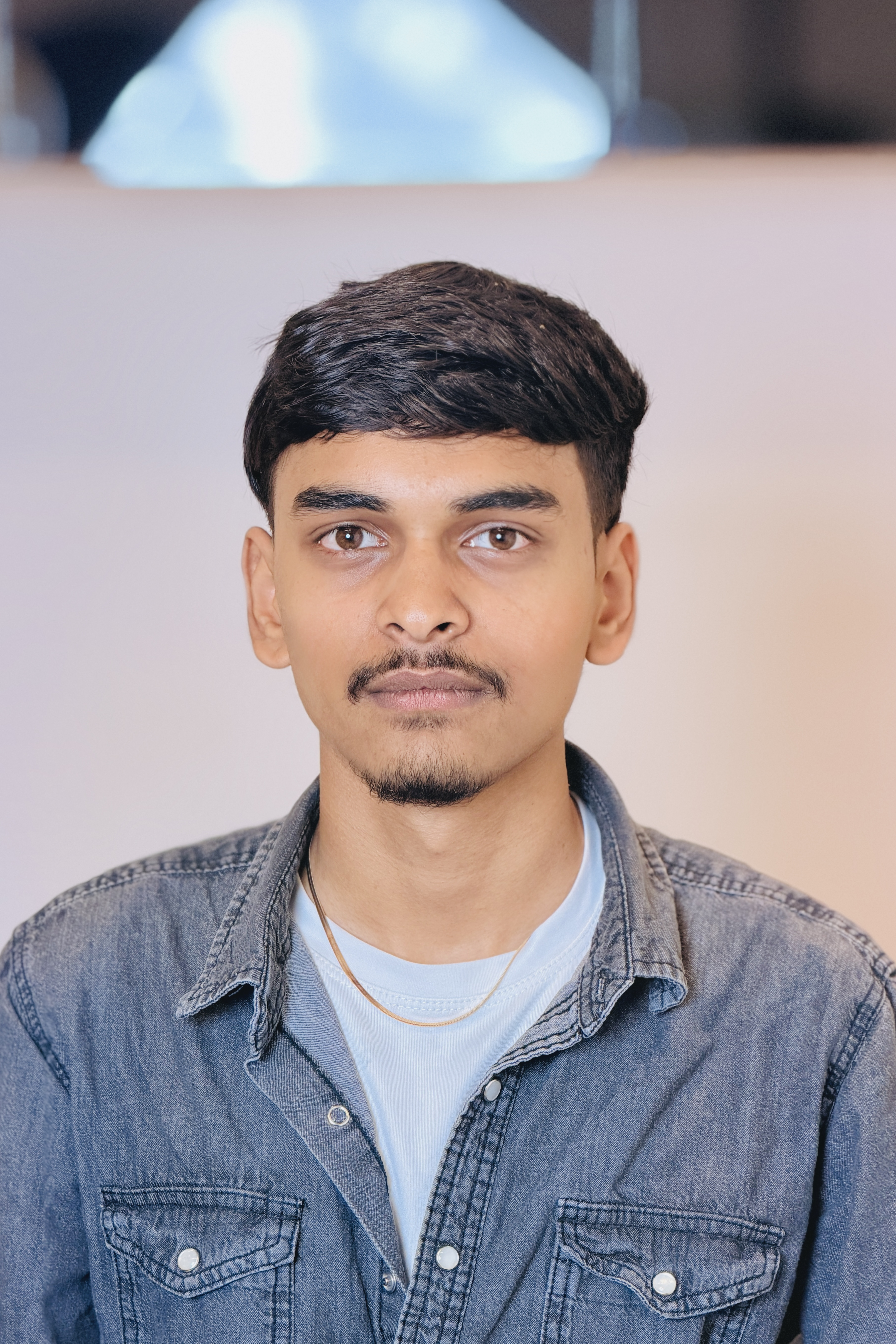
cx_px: 464
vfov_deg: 18.4
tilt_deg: -5.0
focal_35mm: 111
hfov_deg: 12.3
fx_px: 4144
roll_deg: +0.0
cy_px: 703
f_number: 2.8
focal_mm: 16.89
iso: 250
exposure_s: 1/50
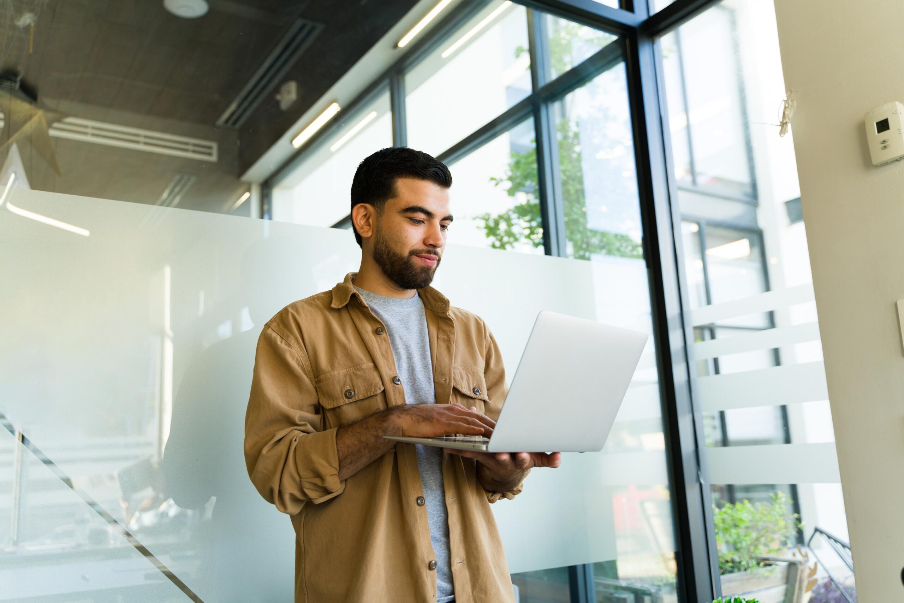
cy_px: 302
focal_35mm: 32
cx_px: 452
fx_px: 804
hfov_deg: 58.7
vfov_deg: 41.1
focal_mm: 32
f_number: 2.8
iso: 250
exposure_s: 1/100
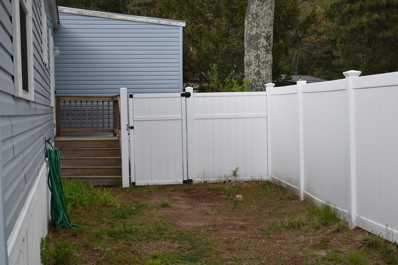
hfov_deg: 33.4
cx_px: 199
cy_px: 132
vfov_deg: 22.6
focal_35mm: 60
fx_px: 663
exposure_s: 1/250
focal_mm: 40
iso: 250
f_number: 5.6
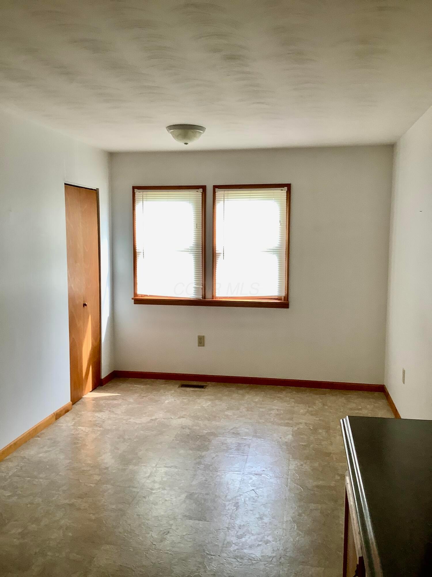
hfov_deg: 45.4
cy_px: 288
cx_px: 216
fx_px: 516
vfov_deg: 58.4
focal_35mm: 31
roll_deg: +0.0
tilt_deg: -6.2
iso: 80
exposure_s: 1/50
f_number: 2.4
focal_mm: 3.3
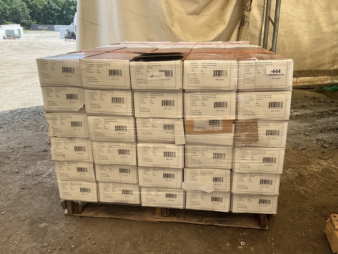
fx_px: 283
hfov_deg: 61.6
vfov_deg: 48.3
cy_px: 127
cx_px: 169
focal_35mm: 29
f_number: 1.8
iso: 25
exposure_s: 1/289
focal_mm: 3
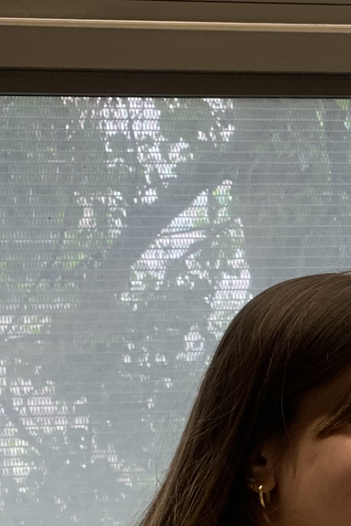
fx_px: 1301
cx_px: 711
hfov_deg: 13.2
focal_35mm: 89
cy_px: 523
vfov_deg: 22.0
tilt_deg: -15.5
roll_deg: -0.2
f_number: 1.8
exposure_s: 1/50
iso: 50
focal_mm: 4.25
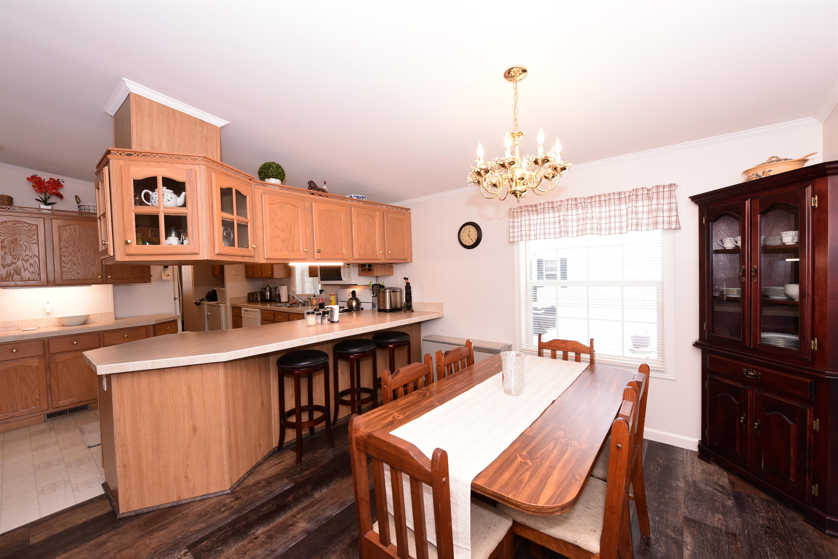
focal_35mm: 14
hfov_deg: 104.2
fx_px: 326
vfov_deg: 81.2
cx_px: 419
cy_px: 280
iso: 800
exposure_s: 1/60
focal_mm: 14
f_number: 7.1
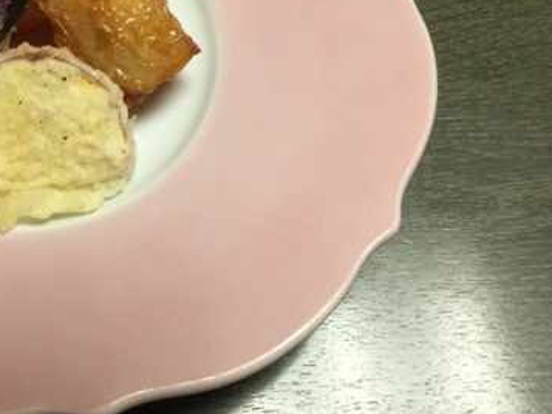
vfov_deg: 27.2
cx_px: 66
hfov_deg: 34.9
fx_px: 829
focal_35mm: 52
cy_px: 57
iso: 64
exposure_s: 1/15
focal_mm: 4.15
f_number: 2.2
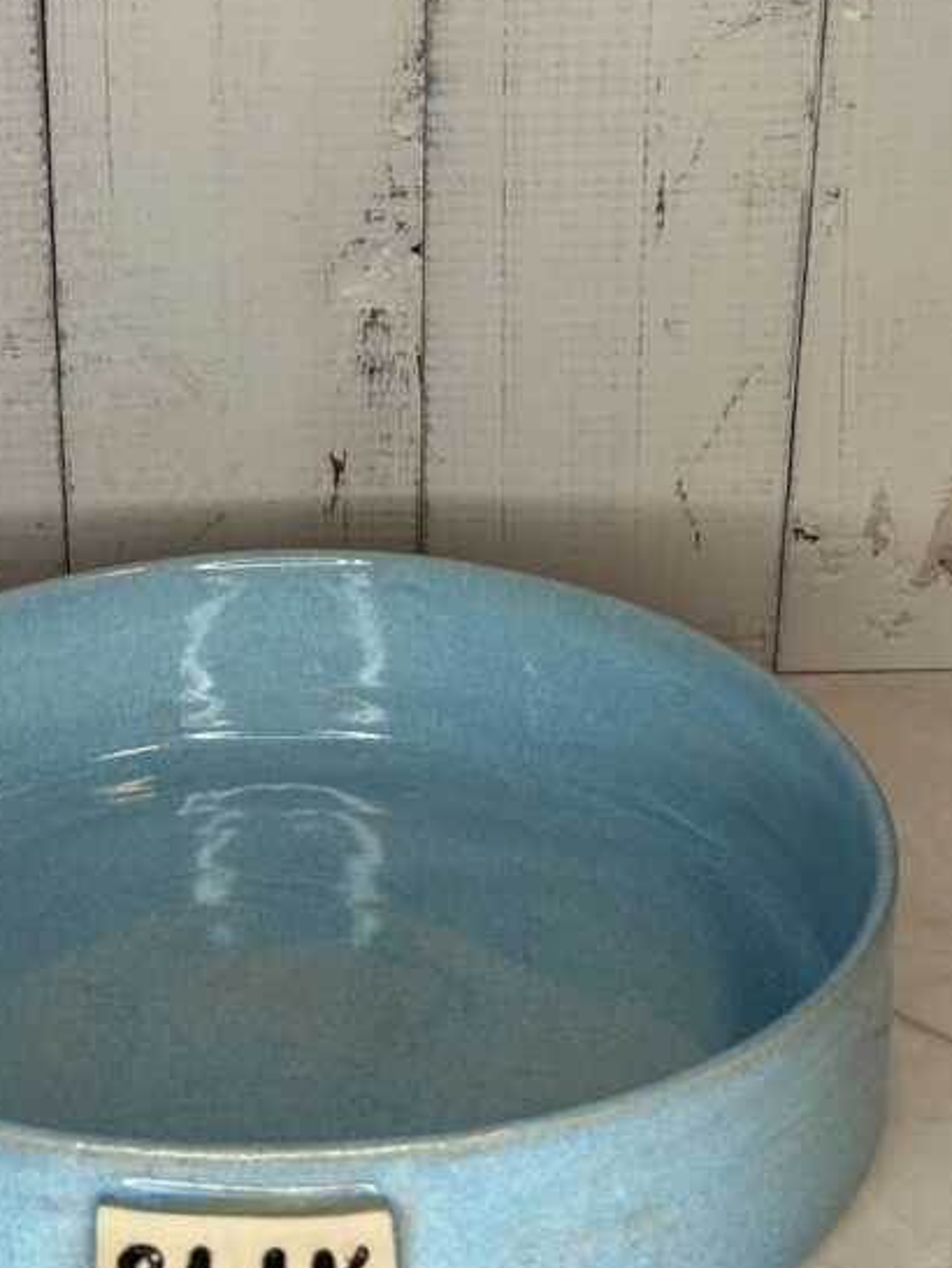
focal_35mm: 90
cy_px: 411
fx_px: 3298
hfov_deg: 16.4
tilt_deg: -23.3
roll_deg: +0.1
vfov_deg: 21.7
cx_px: 281
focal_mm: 6.76
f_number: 1.78
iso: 80
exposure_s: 1/119
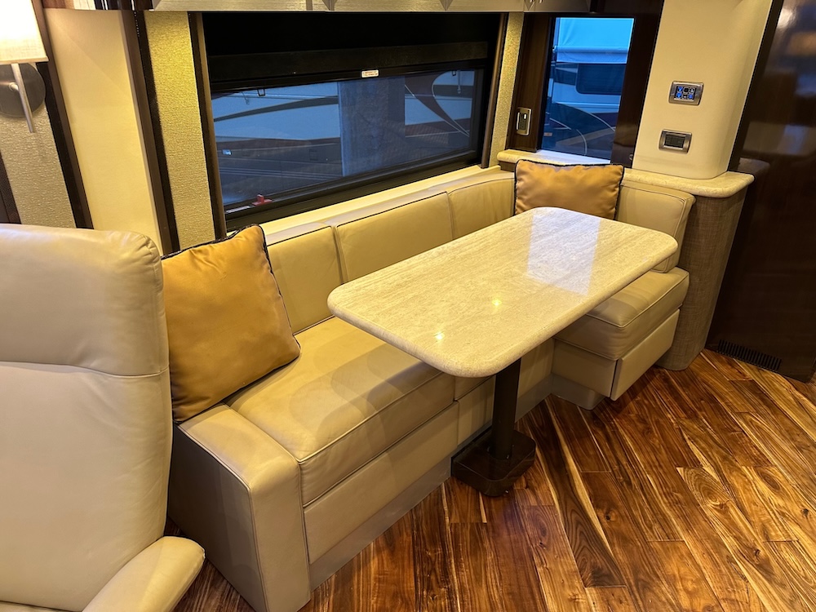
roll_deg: +1.0
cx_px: 408
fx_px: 566
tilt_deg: -27.0
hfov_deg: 71.6
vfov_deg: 56.8
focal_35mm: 24
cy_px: 306
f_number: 1.78
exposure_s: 1/60
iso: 200
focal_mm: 6.86
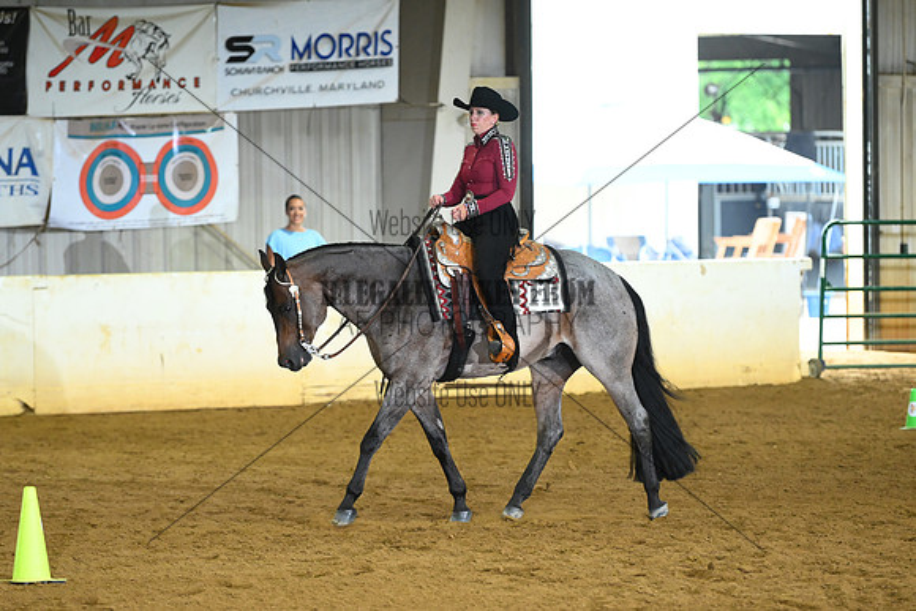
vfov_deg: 5.4
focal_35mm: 255
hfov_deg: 8.1
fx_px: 6490
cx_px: 458
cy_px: 306
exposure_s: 1/294
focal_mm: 170
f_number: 3.2
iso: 2000
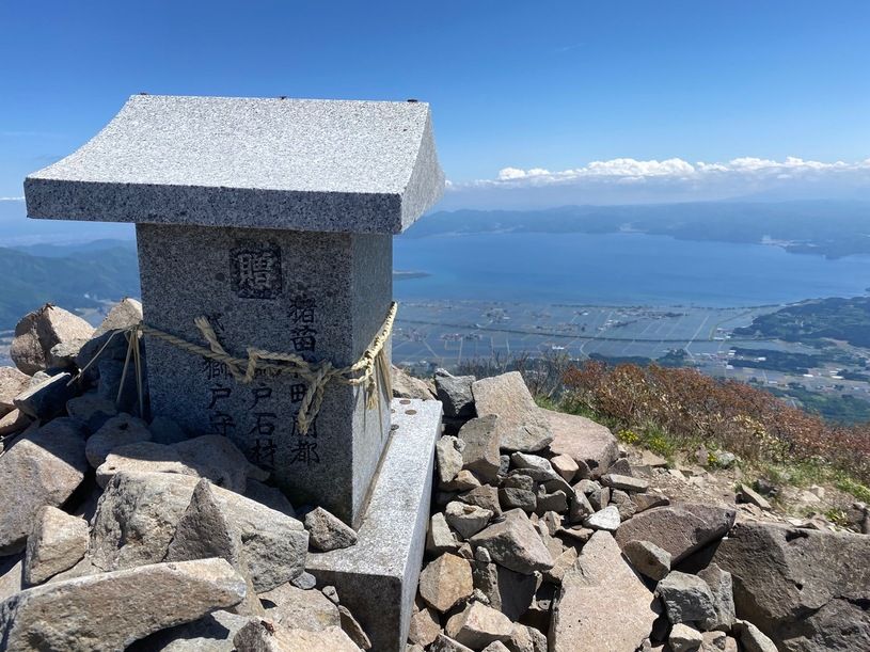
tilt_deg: -11.7
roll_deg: +2.2
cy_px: 326
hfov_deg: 67.3
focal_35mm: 26
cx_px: 435
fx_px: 653
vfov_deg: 53.1
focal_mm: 4.25
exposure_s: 1/3731
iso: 32
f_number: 1.8
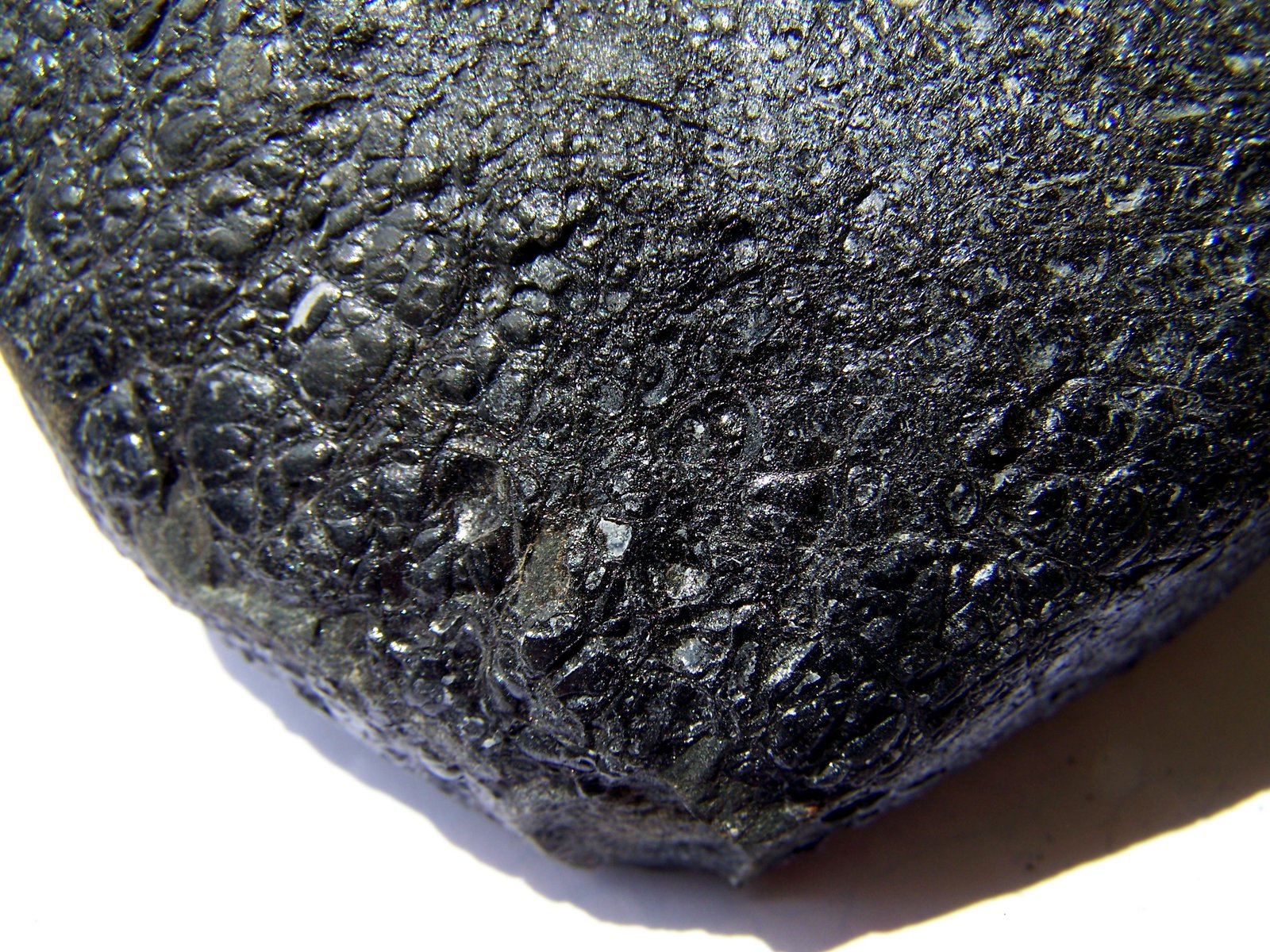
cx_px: 635
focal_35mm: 38
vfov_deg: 37.7
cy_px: 476
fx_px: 1394
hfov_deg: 49.0
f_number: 4
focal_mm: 6.3
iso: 64
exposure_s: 1/400
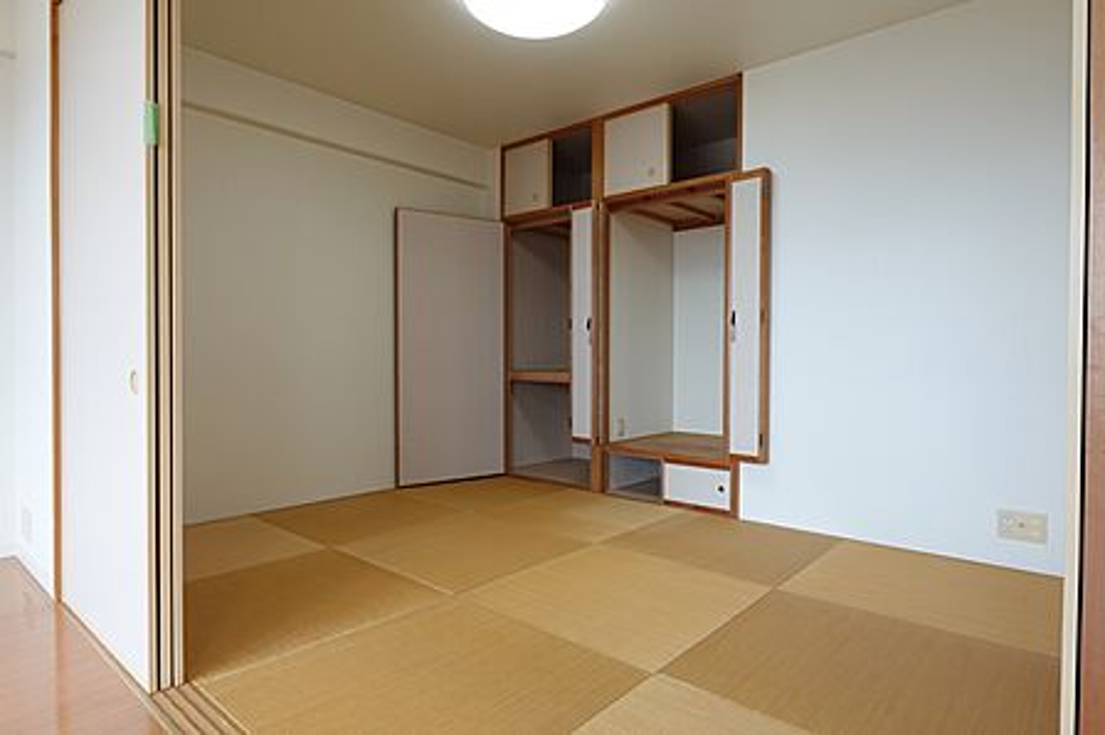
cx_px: 552
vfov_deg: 61.9
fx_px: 613
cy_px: 368
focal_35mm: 20
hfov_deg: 84.0
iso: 125
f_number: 2
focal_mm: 7.6
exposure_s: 1/50
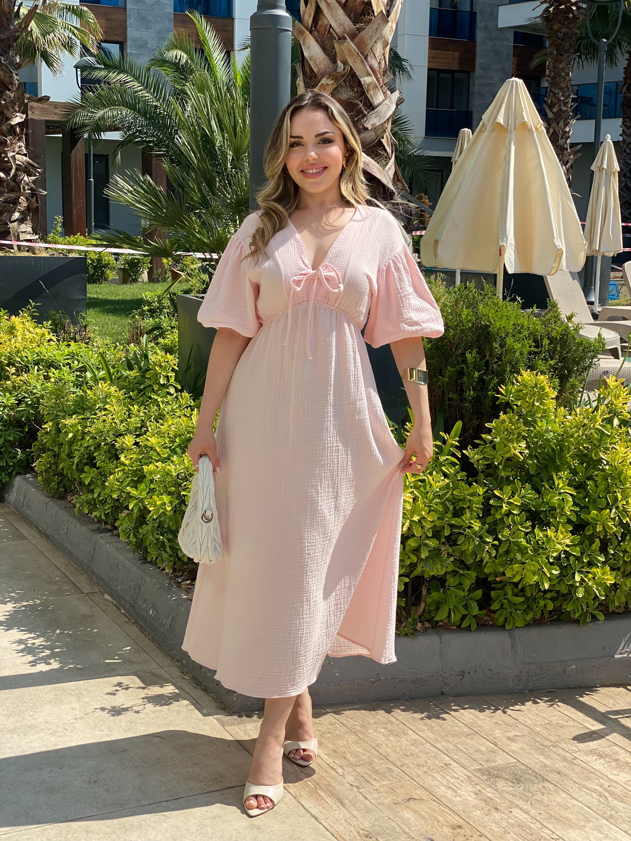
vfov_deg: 36.8
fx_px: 1264
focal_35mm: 52
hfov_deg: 28.0
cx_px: 316
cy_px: 420
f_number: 2
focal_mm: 6
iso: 20
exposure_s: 1/1261
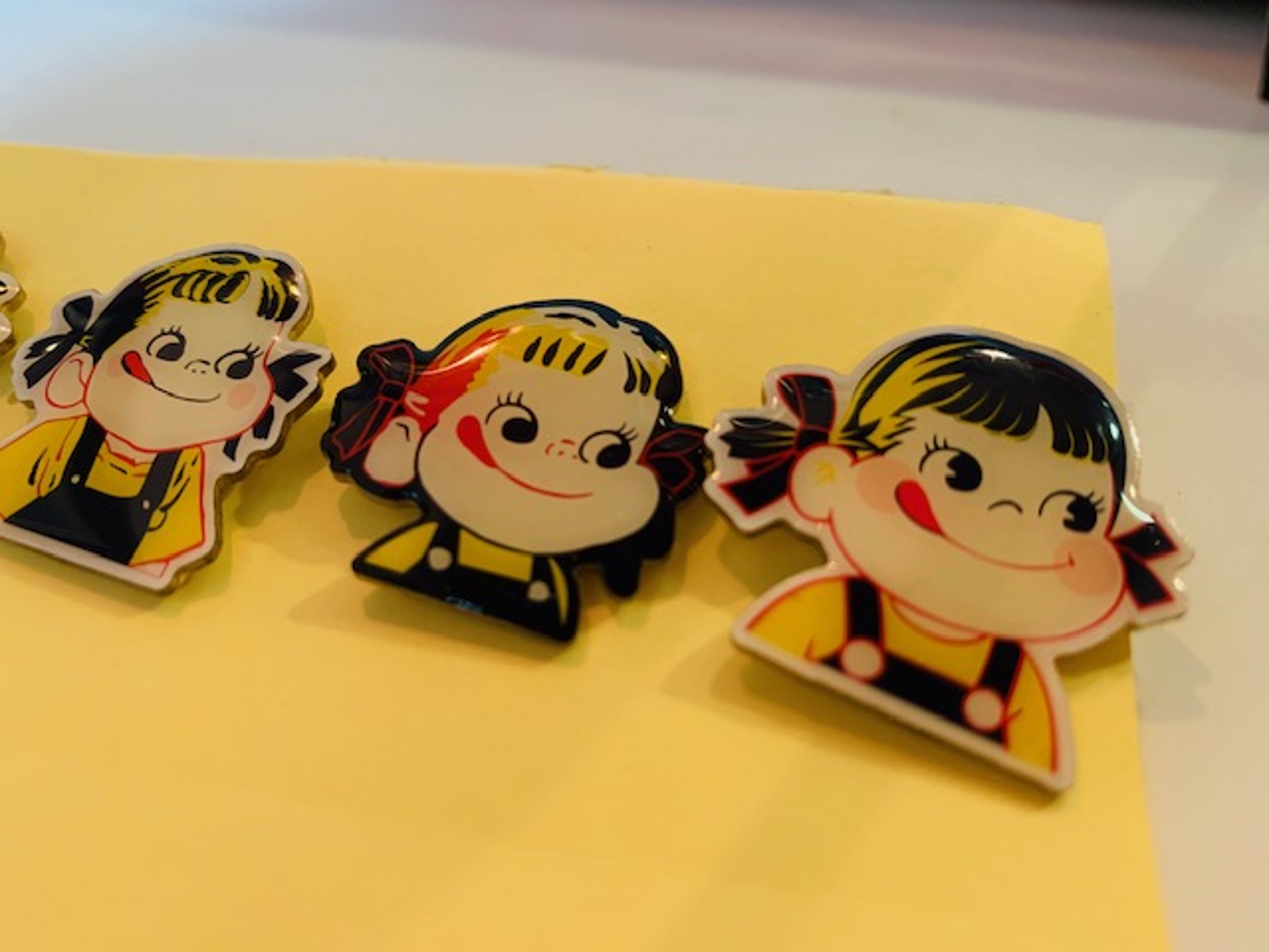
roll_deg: -0.2
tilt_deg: -37.7
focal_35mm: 26
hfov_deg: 67.3
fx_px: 953
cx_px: 634
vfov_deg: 53.1
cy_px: 476
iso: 200
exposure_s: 1/50
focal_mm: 4.25
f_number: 1.8
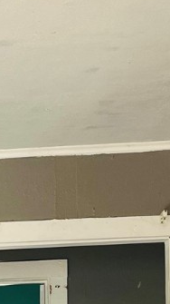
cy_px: 413
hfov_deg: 8.7
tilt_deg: -0.3
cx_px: -192
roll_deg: +0.3
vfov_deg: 15.6
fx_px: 1044
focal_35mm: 130
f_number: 1.6
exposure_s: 1/121
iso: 100
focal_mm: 5.1
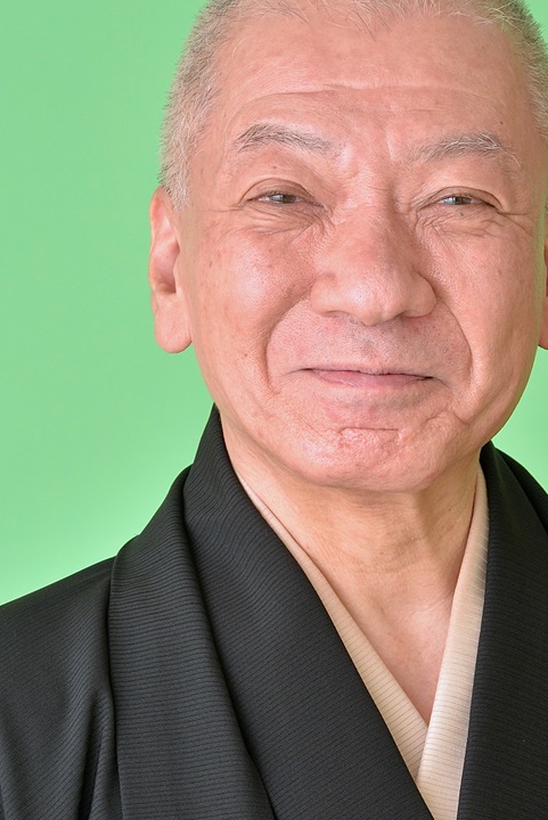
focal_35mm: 177
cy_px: 573
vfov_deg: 11.6
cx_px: 372
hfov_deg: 7.8
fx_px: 4035
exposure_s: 1/160
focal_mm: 85
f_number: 16
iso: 400
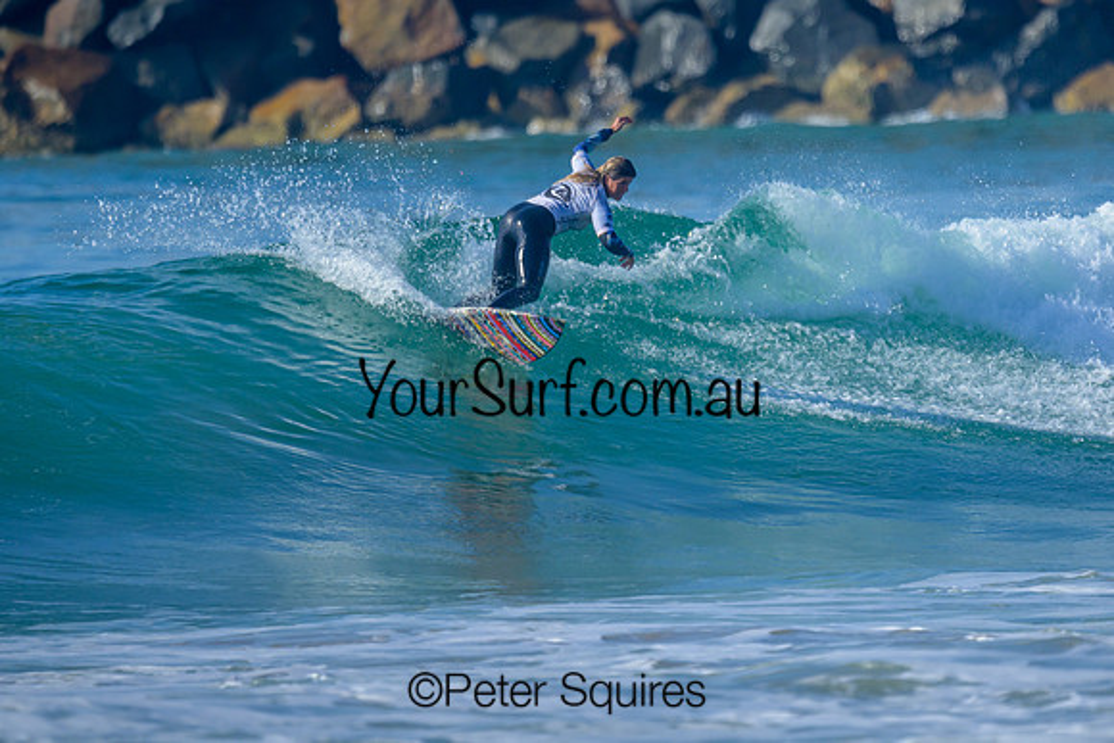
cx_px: 652
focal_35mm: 1098
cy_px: 317
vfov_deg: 1.3
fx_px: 33988
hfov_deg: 1.9
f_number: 6.3
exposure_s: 1/2000
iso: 400
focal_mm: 800
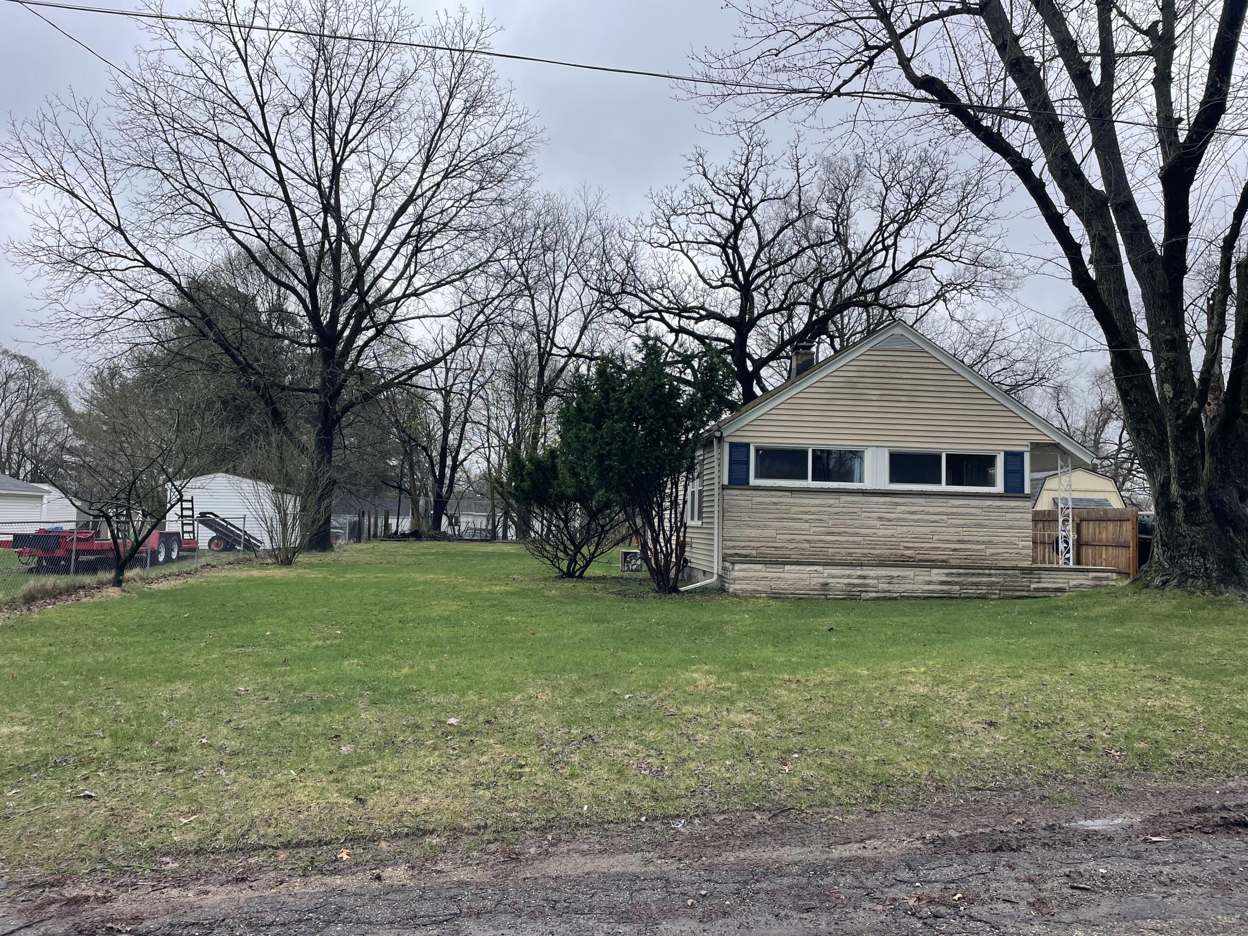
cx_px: 624
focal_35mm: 26
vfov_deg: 53.1
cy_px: 468
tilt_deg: +4.0
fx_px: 937
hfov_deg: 67.3
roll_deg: -1.3
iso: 32
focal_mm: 4.2
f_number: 1.6
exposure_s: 1/1135
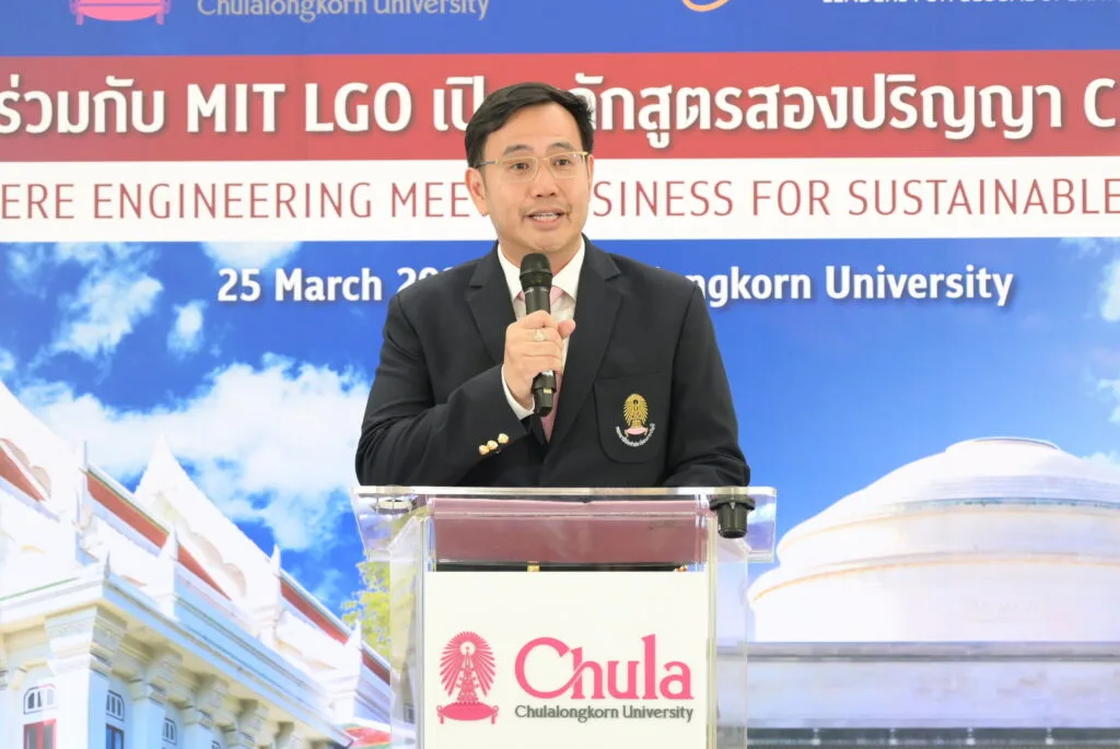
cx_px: 560
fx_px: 4609
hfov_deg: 13.9
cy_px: 374
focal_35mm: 148
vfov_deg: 9.3
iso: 2000
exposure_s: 1/160
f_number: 4
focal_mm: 99
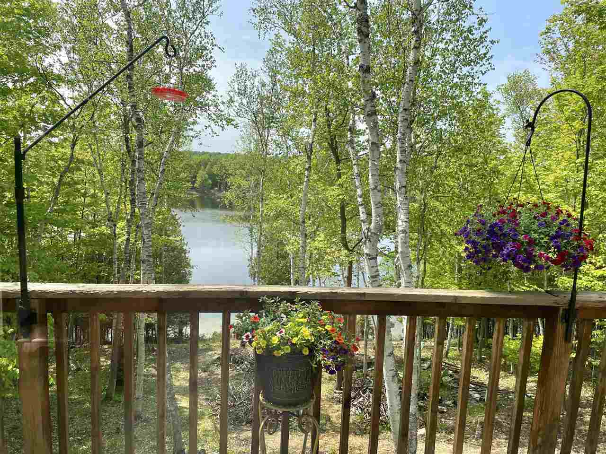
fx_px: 455
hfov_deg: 67.3
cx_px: 303
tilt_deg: -5.9
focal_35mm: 26
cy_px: 227
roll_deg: -1.5
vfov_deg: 53.1
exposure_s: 1/1595
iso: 32
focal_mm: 4.2
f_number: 1.6
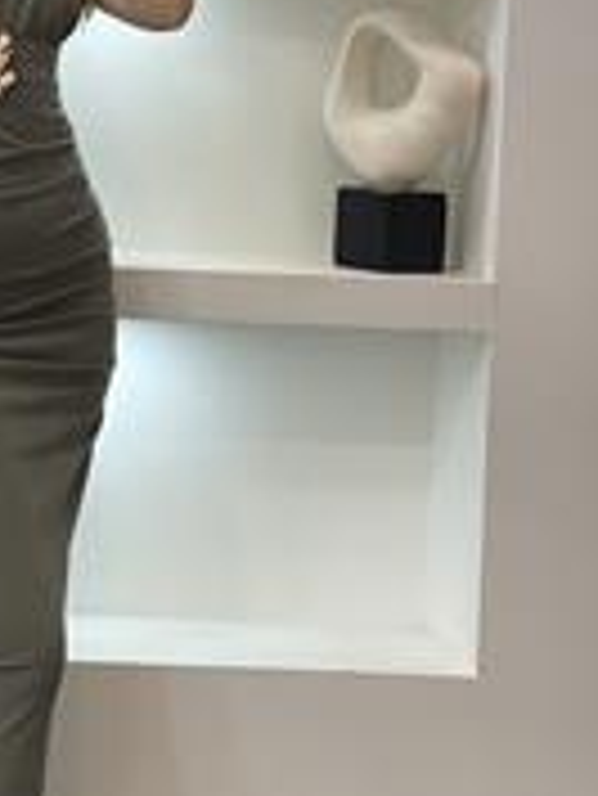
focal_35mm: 121
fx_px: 2784
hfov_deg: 12.1
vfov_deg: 16.3
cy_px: 425
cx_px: 9
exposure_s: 1/100
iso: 80
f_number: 2
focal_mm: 6
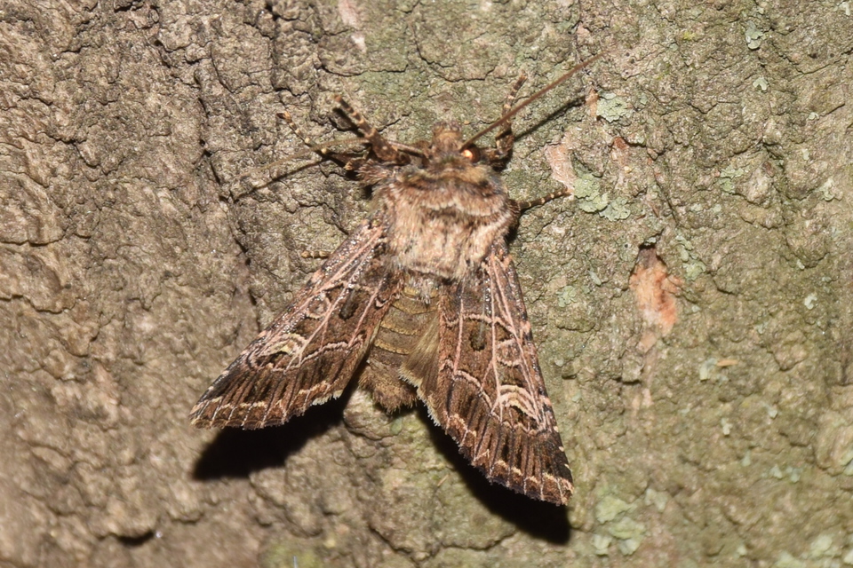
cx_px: 426
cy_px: 284
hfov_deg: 9.8
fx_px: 4975
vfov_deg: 6.5
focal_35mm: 210
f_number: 13
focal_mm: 140
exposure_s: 1/160
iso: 100
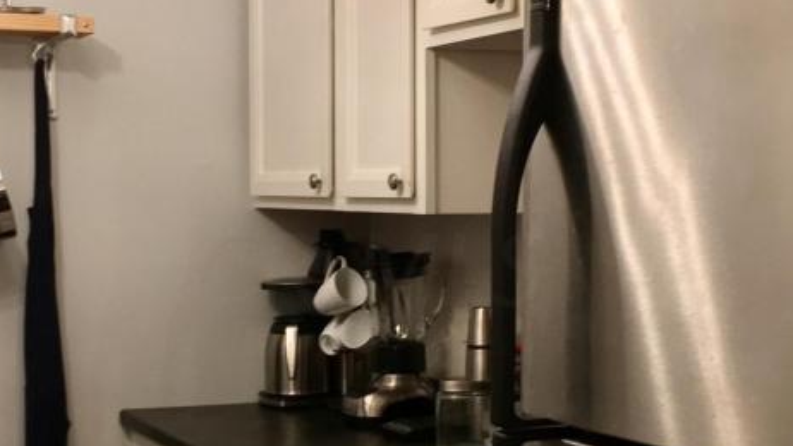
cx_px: 369
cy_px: 269
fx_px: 1472
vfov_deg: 17.2
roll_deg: +0.4
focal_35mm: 70
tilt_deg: -2.7
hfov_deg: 30.1
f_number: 2.2
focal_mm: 4.15
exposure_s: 1/30
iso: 100
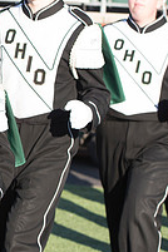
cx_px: -132
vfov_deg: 10.2
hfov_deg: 6.6
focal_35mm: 202
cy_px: 50
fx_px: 1414
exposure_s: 1/800
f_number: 5
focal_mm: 70
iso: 320
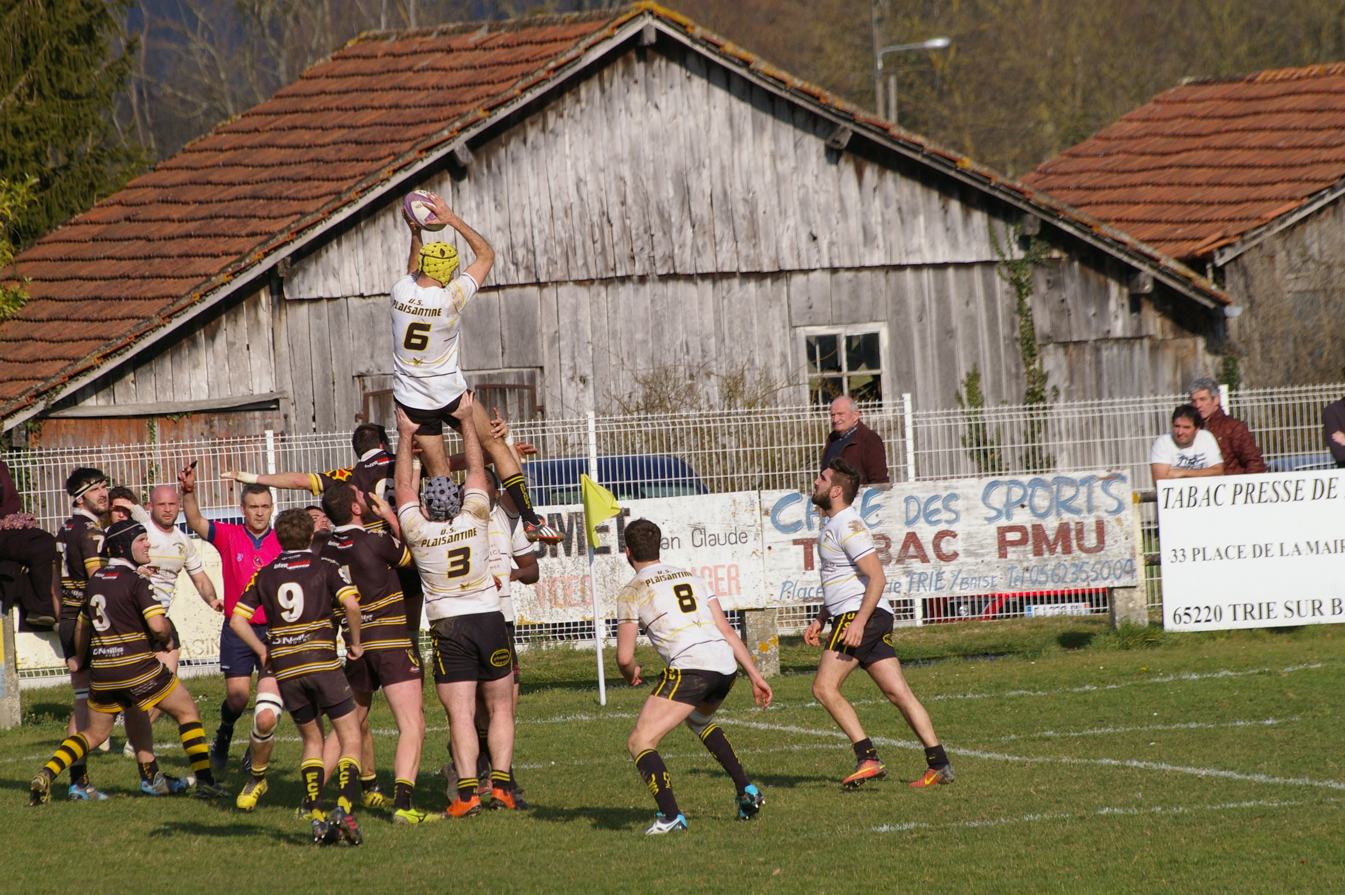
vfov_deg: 3.8
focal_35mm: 360
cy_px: 448
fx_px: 13438
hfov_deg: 5.7
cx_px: 672
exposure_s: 1/1500
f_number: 8
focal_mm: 240
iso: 400
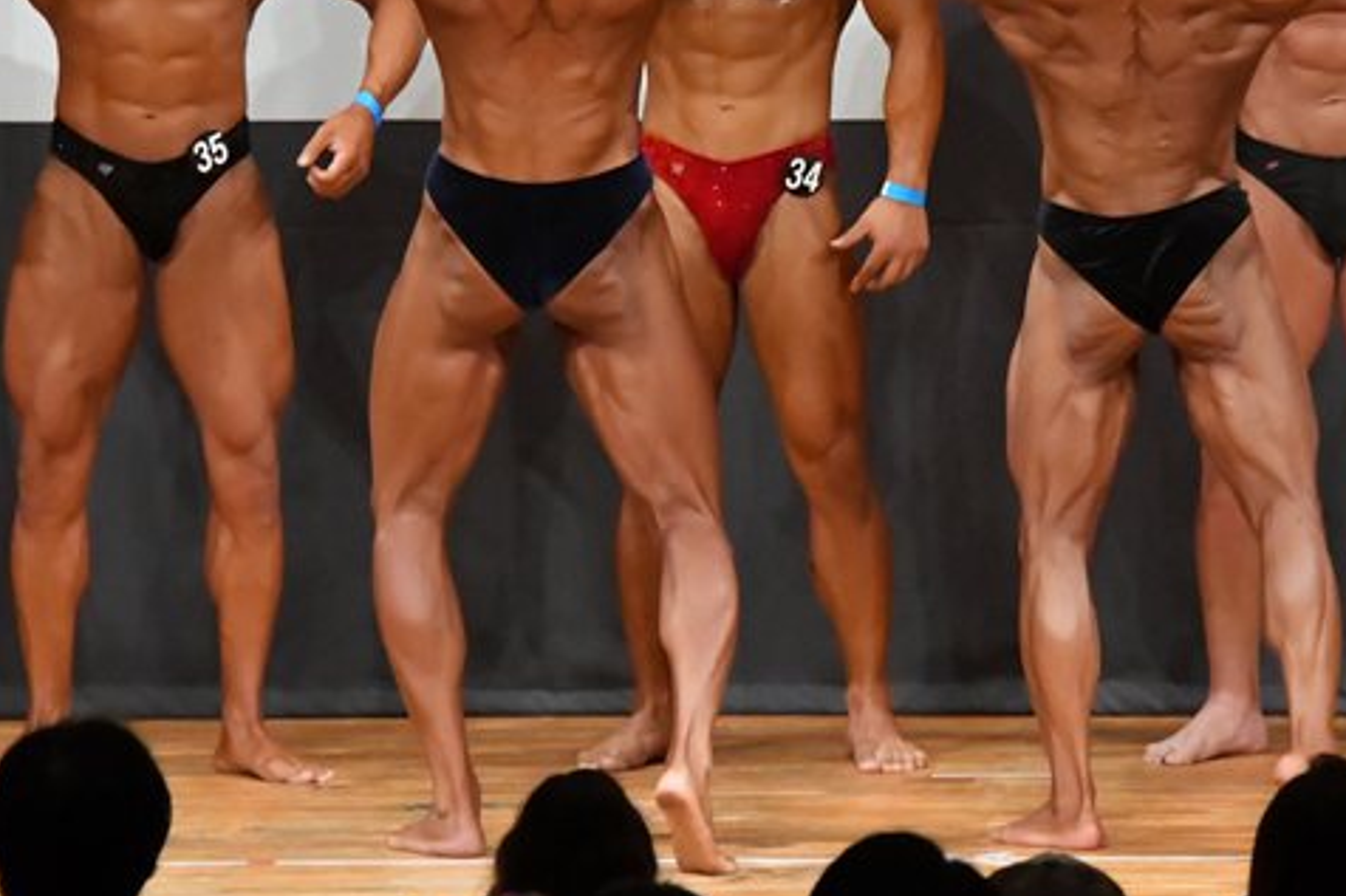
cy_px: 263
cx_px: 903
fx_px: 16445
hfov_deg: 4.7
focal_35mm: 440
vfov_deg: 3.1
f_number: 5.6
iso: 10000
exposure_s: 1/400
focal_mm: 180
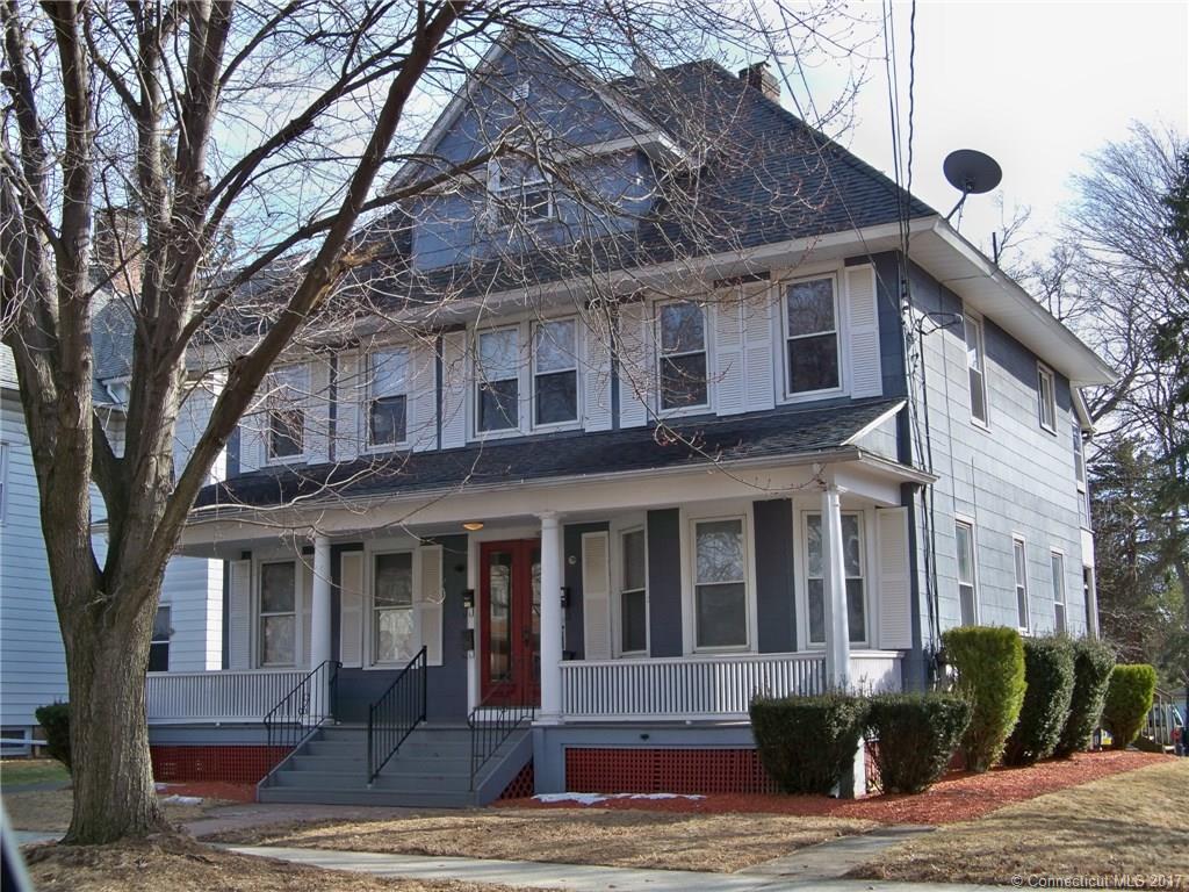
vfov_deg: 34.3
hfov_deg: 44.8
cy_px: 446
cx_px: 594
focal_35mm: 42
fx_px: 1443
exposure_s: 1/200
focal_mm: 7.5
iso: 64
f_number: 3.7
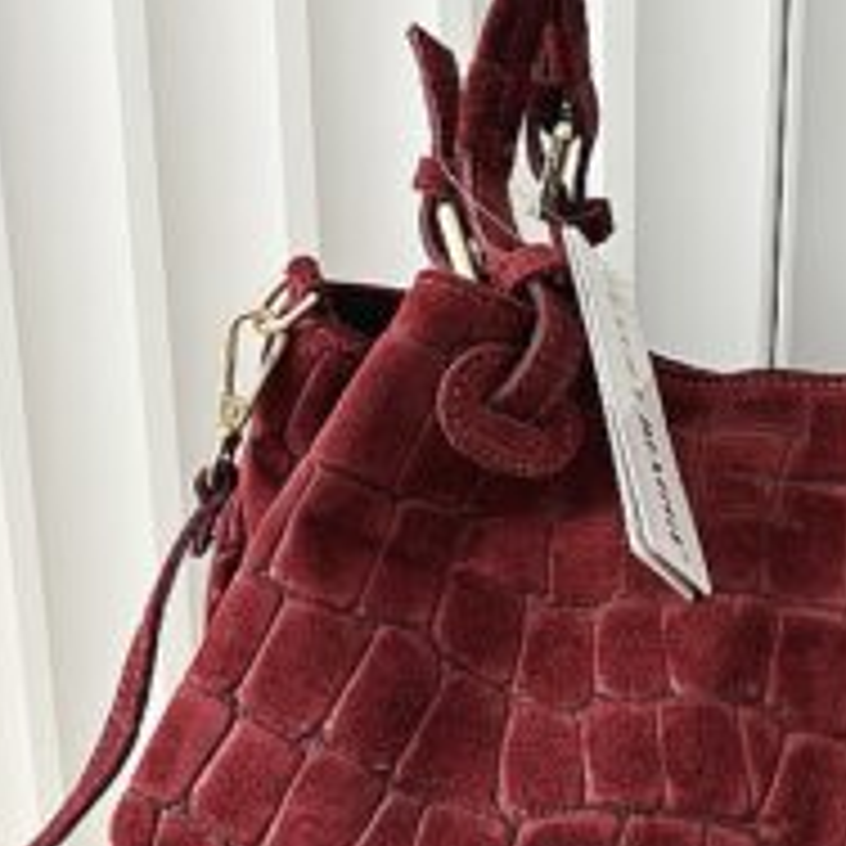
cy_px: 461
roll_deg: -1.4
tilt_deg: -18.4
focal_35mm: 65
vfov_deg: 26.5
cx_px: 720
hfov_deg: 25.8
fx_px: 1797
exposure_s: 1/60
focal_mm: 5.96
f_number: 1.6
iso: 250
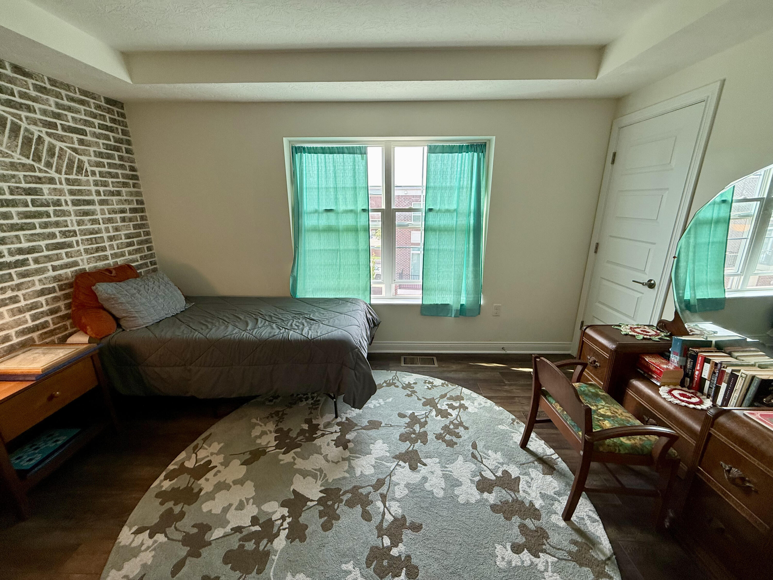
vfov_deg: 85.7
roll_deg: -0.2
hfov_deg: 102.1
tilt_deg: -15.7
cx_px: 386
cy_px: 290
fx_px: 313
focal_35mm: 14
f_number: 2.2
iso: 100
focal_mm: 2.22
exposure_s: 1/120
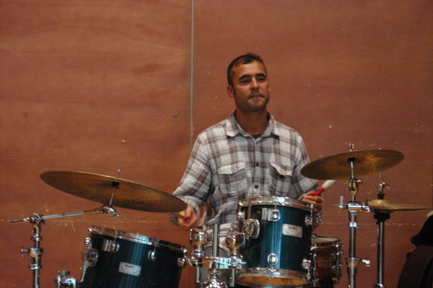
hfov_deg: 17.1
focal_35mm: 120
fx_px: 1442
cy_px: 144
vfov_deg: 11.4
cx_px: 216
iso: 1600
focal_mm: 80
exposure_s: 1/20
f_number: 5.6
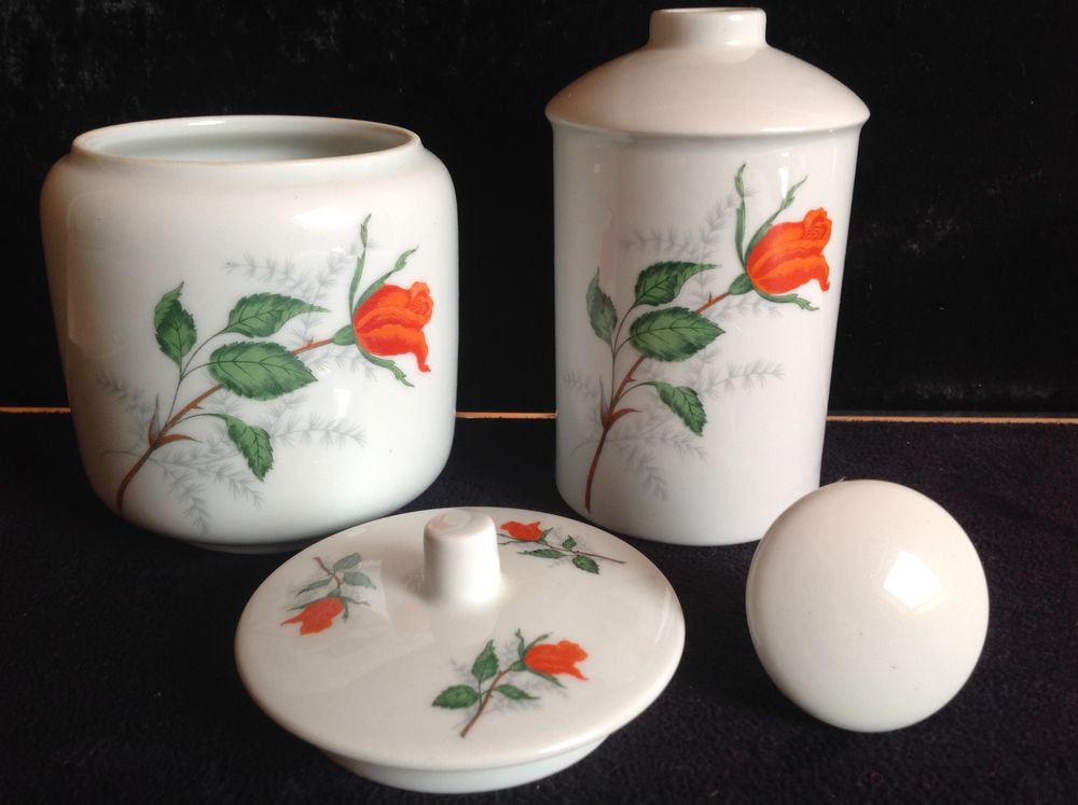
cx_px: 539
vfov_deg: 40.6
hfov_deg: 52.7
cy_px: 402
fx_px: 1088
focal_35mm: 35
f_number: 2.4
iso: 80
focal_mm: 4.28
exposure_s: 1/15
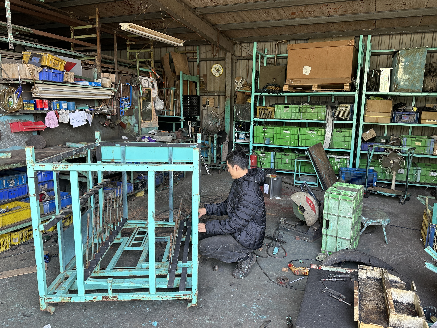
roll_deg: -1.8
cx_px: 233
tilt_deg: -8.8
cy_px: 160
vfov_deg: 53.1
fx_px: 328
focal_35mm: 26
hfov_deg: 67.2
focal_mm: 6.86
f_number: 1.78
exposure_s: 1/121
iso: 160
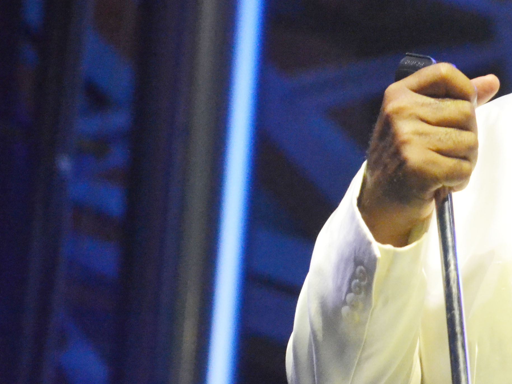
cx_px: 570
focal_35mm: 437
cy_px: 31
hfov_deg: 4.5
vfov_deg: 3.4
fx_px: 6464
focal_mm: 120
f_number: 4.8
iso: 3200
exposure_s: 1/320
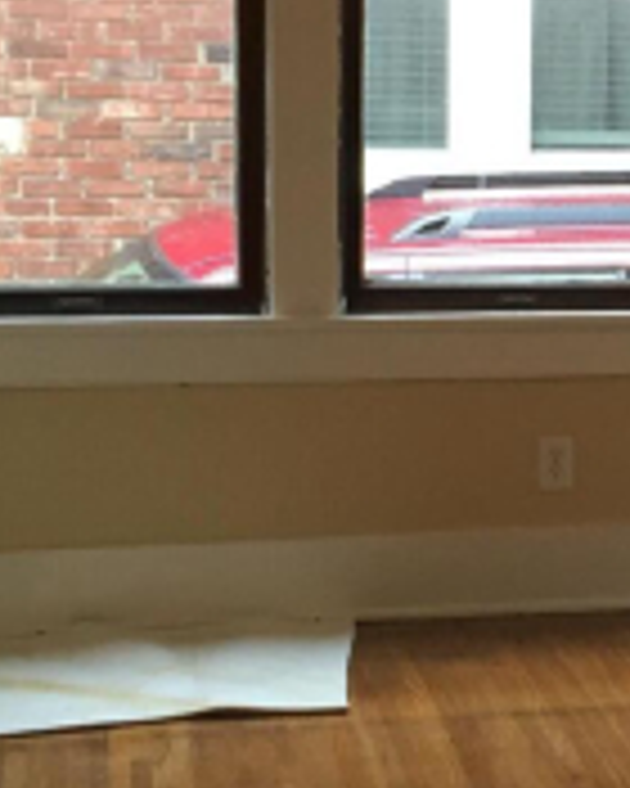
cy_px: 344
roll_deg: -2.0
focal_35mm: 108
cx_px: 824
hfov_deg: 13.7
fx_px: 2517
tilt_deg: -7.0
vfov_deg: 17.8
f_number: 2.2
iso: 40
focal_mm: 4.15
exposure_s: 1/30
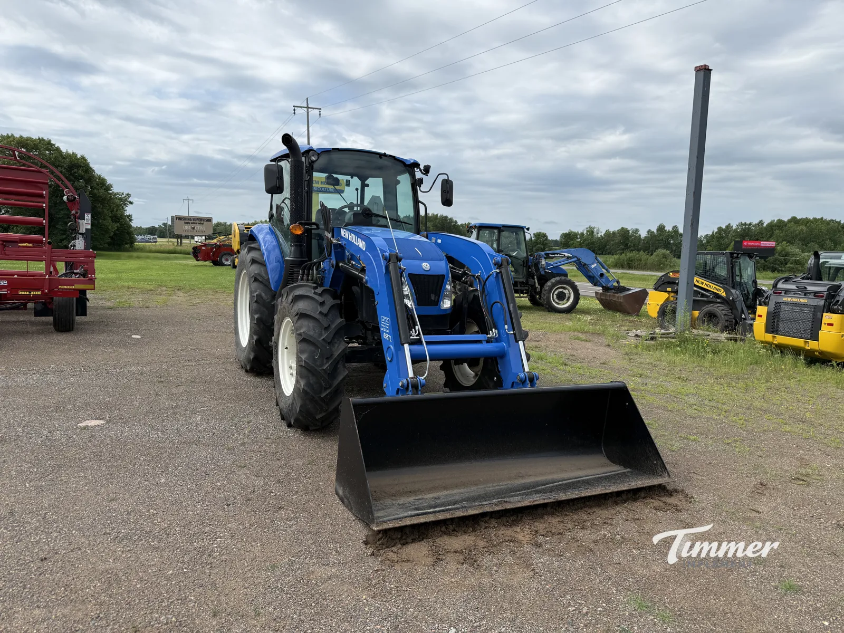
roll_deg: -2.1
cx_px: 422
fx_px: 585
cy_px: 316
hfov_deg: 71.6
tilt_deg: -7.4
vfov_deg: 56.8
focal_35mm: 24
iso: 80
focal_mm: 6.76
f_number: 1.78
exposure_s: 1/4975
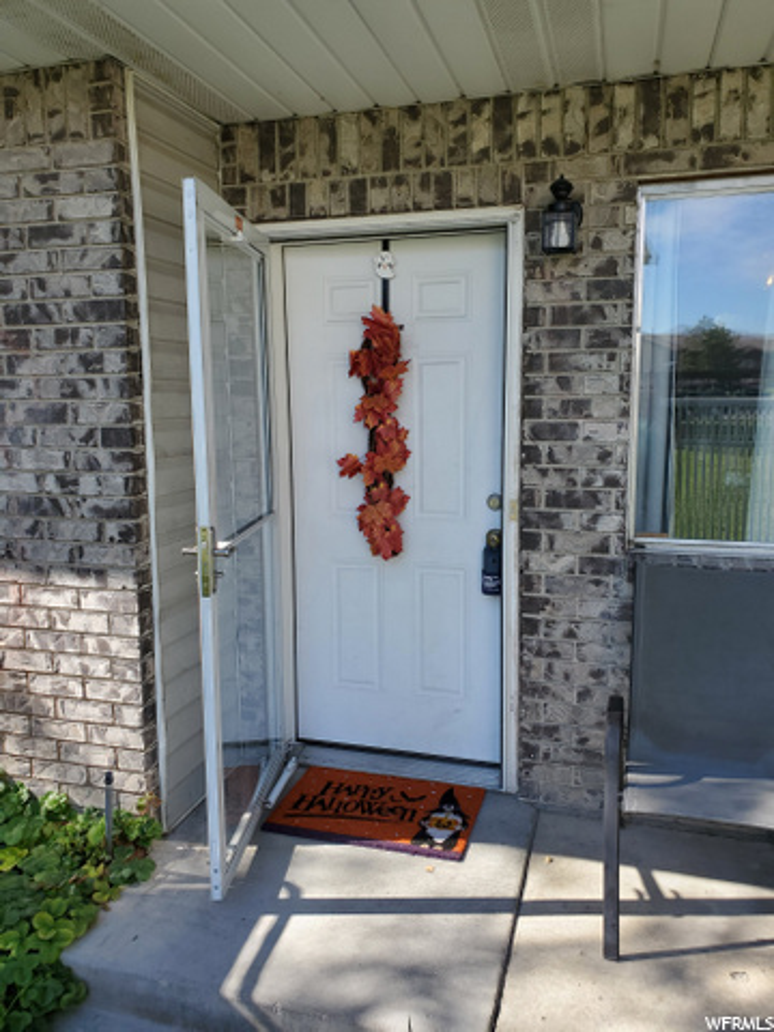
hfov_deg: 53.1
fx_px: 775
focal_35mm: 26
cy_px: 516
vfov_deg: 67.3
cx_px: 387
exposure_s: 1/317
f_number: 2.4
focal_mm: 4.3
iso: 50
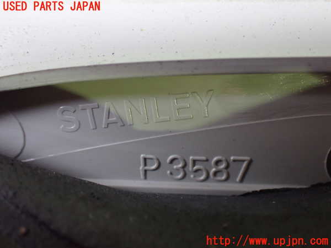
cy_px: 124
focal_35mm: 47
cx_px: 166
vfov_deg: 30.9
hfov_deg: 40.4
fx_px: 449
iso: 800
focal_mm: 8.4
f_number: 3.1
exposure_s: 1/50
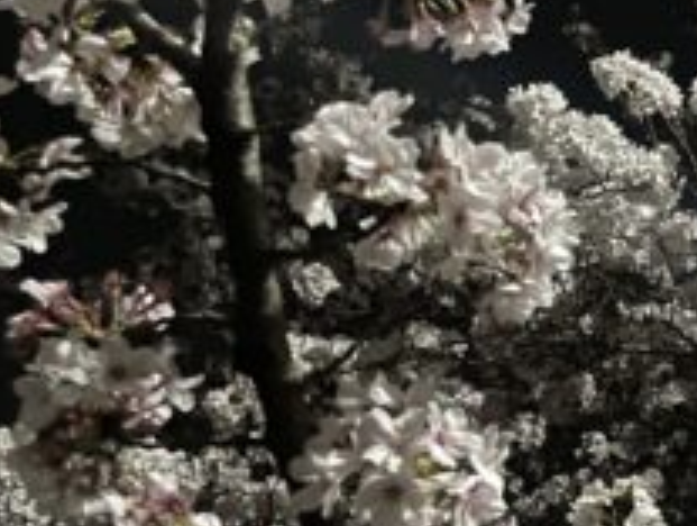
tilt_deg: +58.5
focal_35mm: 85
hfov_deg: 19.9
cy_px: 116
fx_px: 1714
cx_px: 1047
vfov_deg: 17.3
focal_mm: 4.2
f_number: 1.6
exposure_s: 1/13
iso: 500
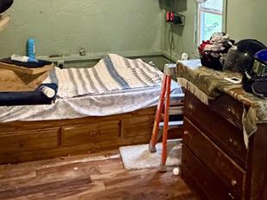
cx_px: 193
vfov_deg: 29.9
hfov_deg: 40.3
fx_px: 355
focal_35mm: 46
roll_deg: -0.5
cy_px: 13
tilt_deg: -5.6
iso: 1000
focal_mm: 2.22
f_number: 2.2
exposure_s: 1/60
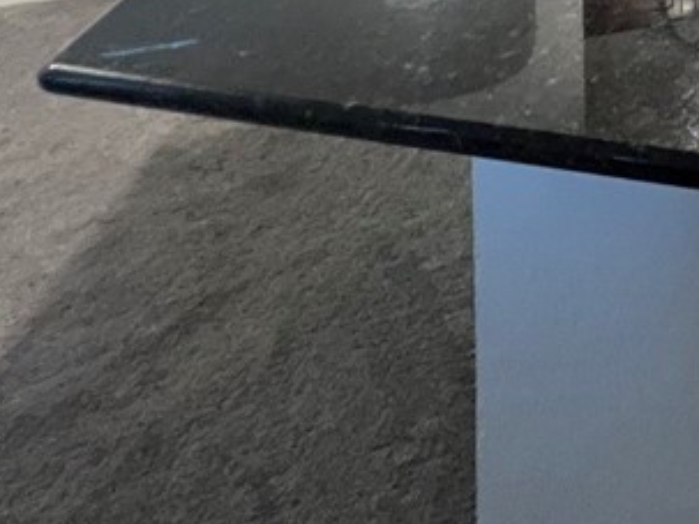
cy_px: -321
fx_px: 888
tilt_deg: -3.1
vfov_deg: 23.7
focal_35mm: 44
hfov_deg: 24.9
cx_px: 1167
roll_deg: -0.5
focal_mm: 1.57
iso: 400
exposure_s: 1/60
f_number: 1.8
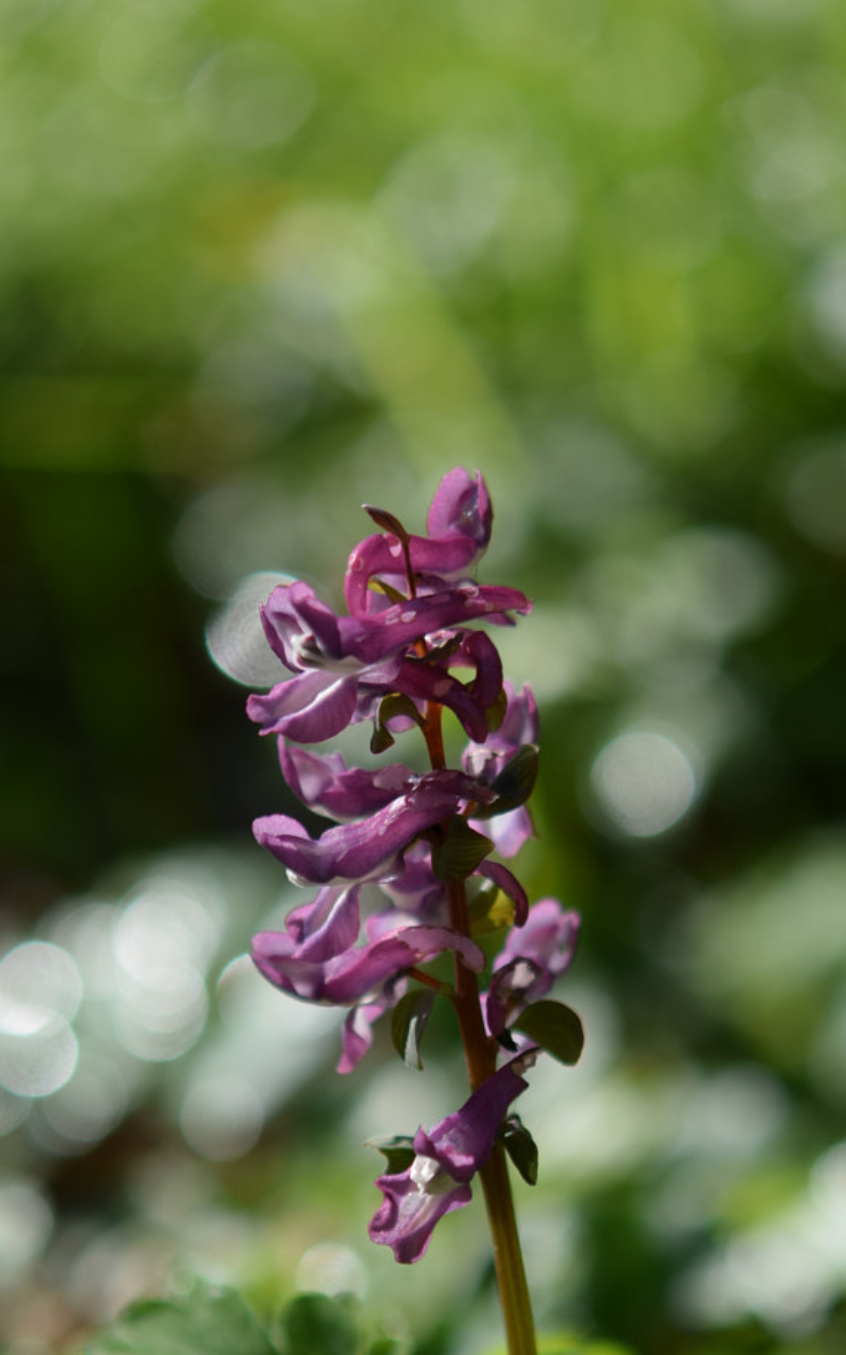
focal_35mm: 160
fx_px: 5903
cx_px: 380
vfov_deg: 13.0
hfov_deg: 8.2
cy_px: 1124
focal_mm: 60
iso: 100
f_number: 3
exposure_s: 1/1250
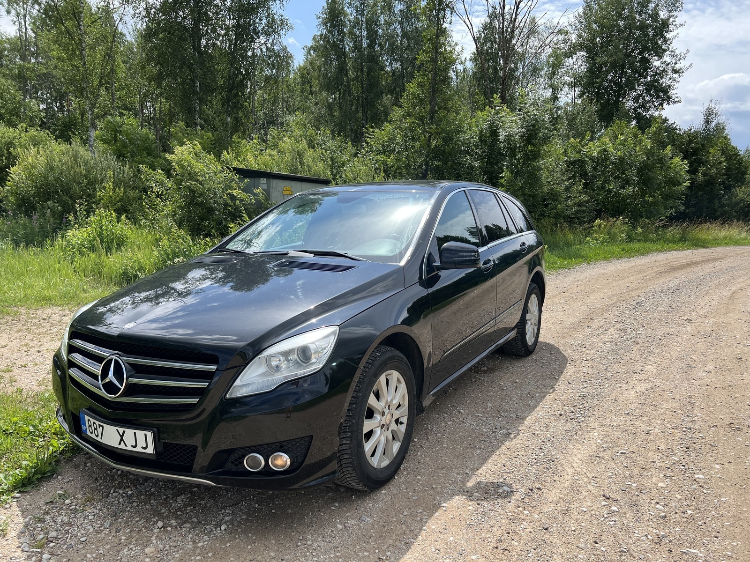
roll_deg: -2.0
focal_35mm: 26
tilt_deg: -8.0
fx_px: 563
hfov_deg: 67.3
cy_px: 281
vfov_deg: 53.1
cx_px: 375
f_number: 1.5
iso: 50
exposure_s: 1/2915
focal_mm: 5.7
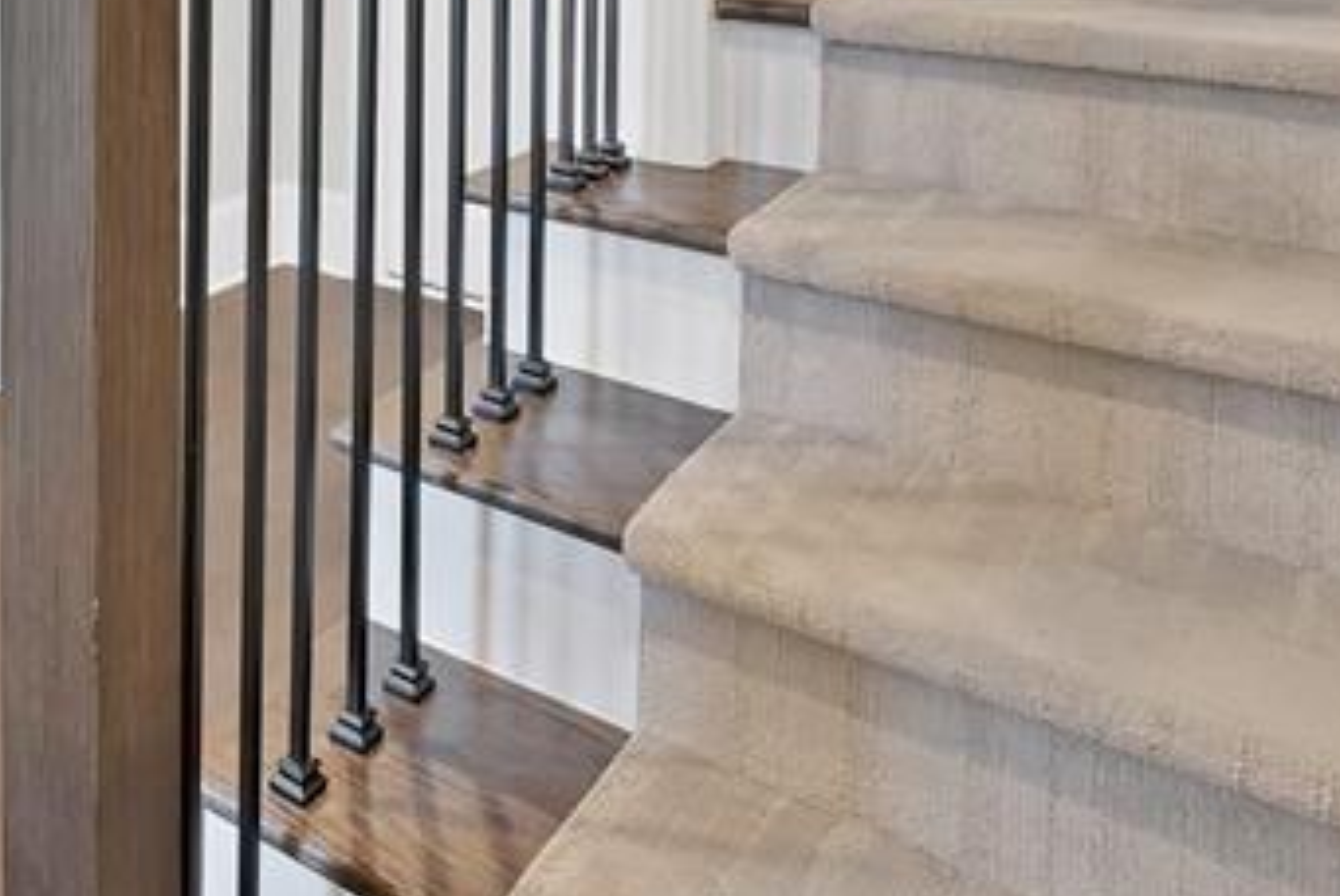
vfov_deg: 30.3
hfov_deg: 46.5
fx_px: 1341
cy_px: -230
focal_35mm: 36
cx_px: 75
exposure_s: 1
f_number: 9
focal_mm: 12
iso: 640
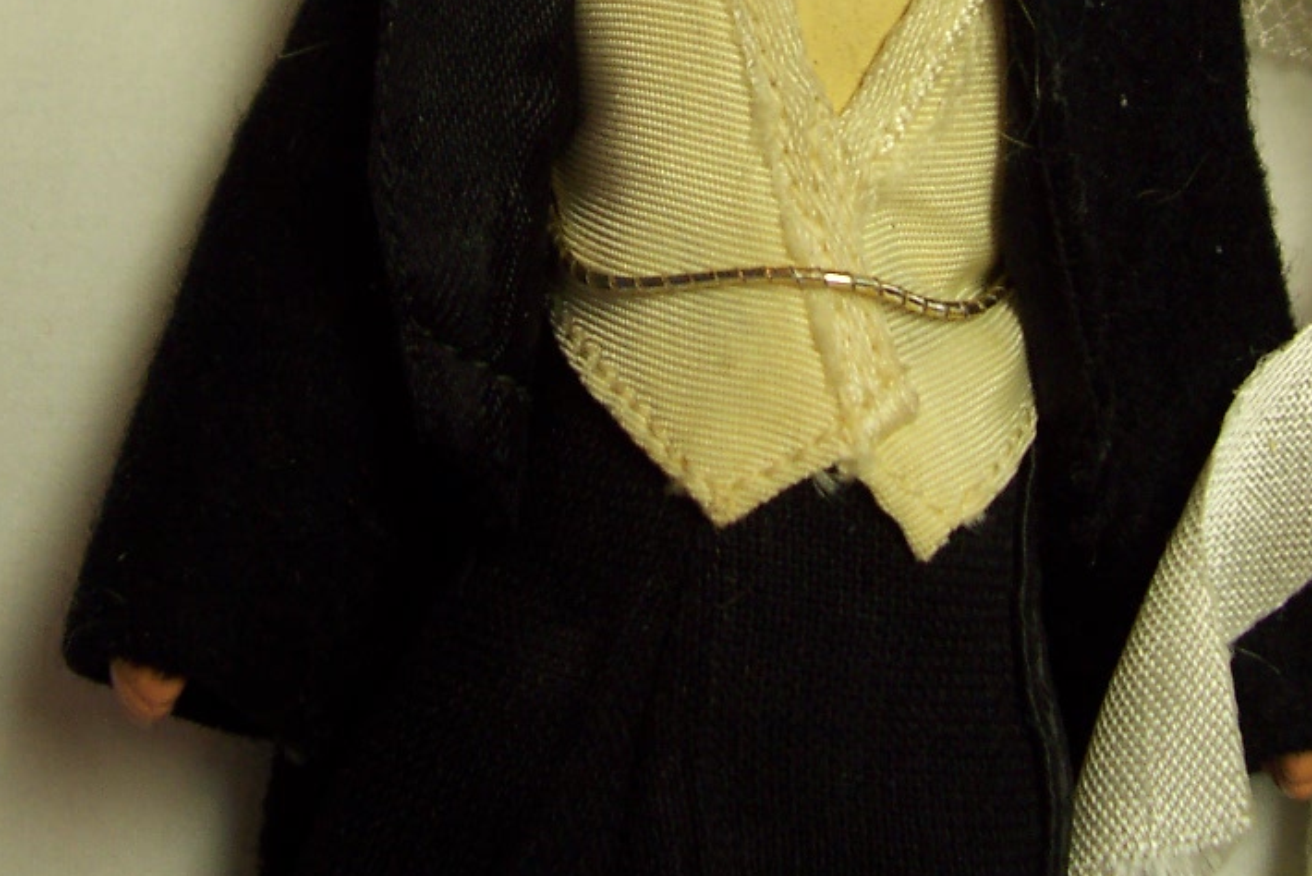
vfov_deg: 20.1
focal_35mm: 65
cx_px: 732
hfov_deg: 30.9
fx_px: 2370
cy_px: -74
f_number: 2.8
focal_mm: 5.6
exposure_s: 1/90
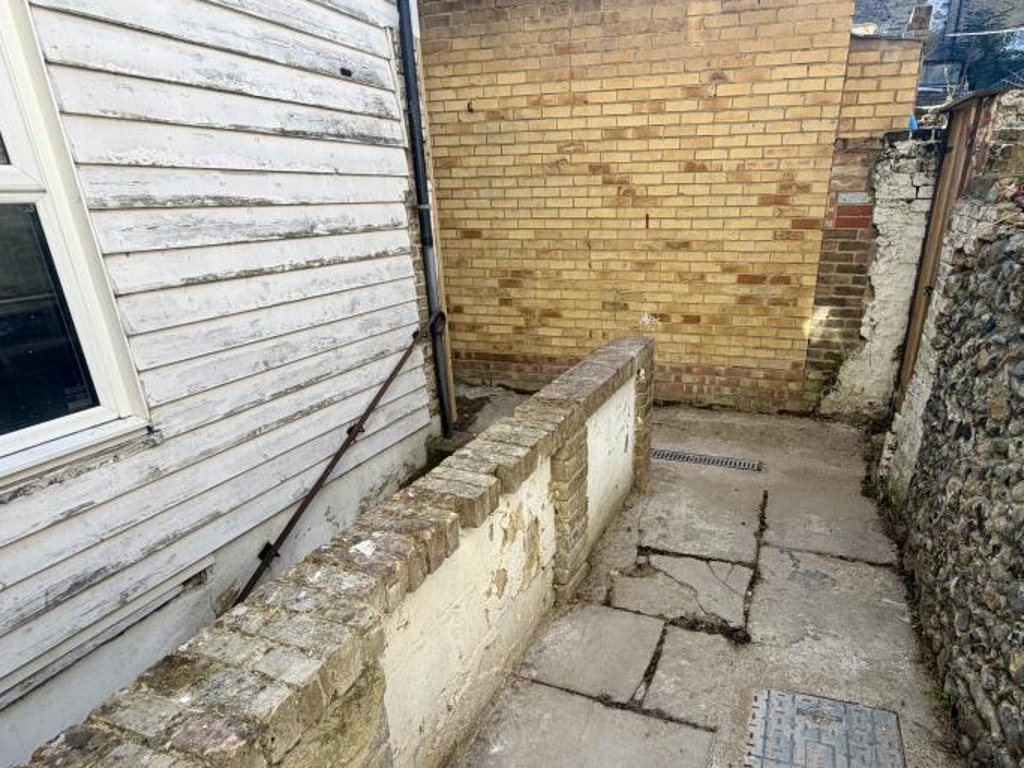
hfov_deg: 78.5
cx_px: 586
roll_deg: +0.9
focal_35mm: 21
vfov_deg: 63.1
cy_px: 446
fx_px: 621
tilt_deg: -21.3
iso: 50
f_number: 2.2
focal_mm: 2.22
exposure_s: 1/340
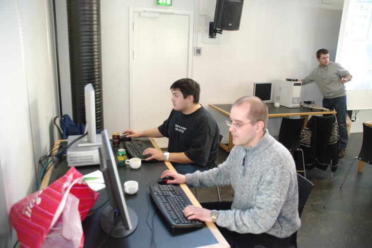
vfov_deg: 47.9
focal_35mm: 27
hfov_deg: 67.4
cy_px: 124
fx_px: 279
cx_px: 186
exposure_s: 1/30
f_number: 4
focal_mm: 18
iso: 1600
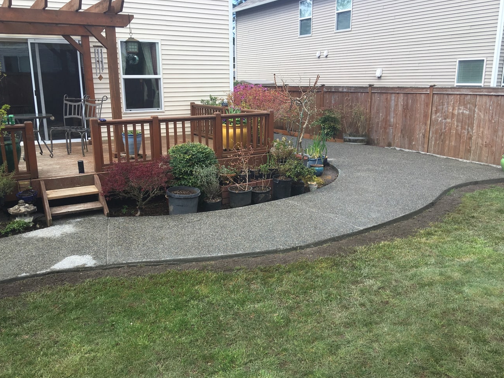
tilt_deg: -13.8
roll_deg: -0.4
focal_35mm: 30
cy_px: 193
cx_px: 245
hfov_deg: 59.9
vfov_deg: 46.8
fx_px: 437
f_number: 2.2
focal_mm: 4.15
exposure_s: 1/460
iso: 25
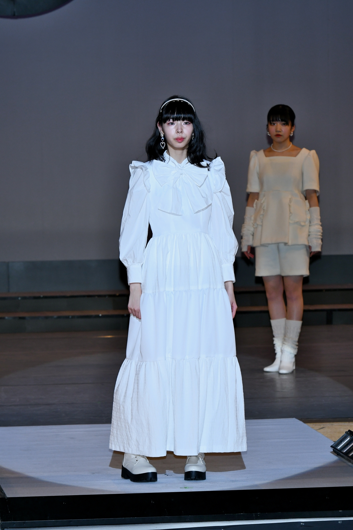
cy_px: 265
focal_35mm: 188
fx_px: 2758
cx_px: 176
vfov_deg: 11.0
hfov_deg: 7.3
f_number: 5.6
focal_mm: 125
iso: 800
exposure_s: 1/250
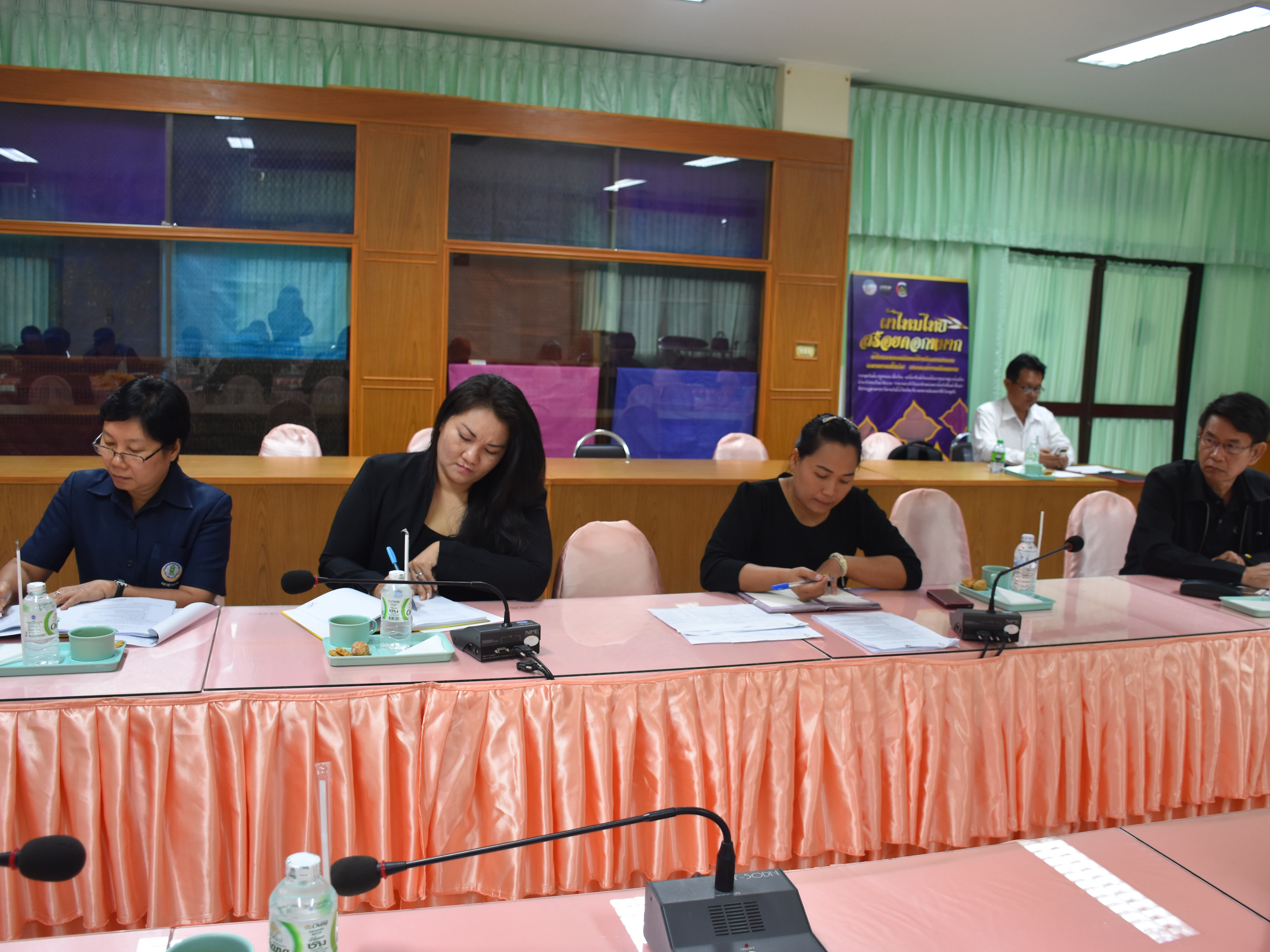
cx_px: 658
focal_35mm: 30
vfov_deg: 46.8
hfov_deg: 59.9
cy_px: 483
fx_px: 1101
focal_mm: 18
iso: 560
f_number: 4
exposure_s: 1/60
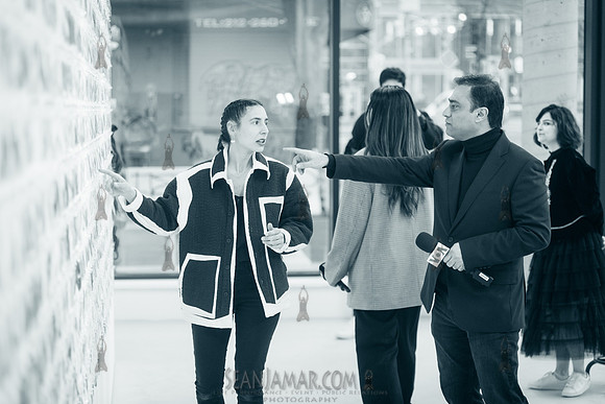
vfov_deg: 16.9
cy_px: 202
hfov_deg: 25.1
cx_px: 302
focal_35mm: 81
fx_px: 1357
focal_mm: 80
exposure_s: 1/320
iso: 2000
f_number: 2.8
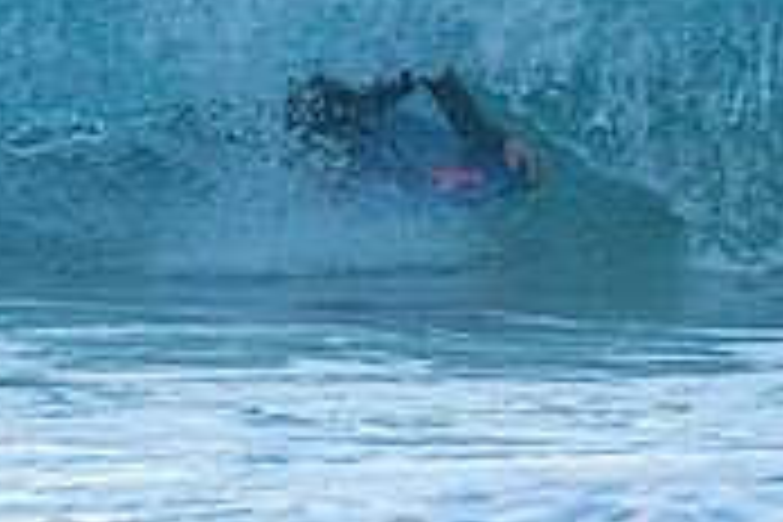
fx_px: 52109
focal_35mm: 2396
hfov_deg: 0.9
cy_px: -187
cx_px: 369
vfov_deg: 0.6
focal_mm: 480
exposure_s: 1/1250
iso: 640
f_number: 5.6
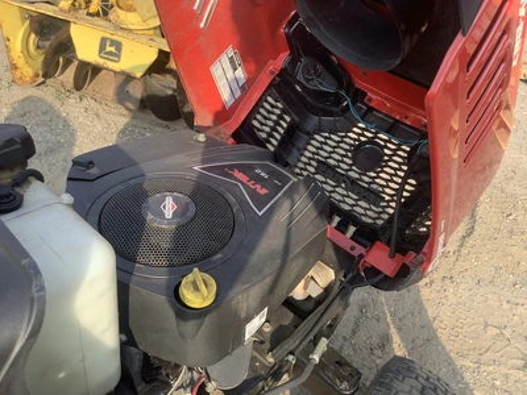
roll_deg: -8.7
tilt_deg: -36.5
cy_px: 198
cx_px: 264
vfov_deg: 45.4
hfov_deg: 58.4
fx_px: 472
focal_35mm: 31
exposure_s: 1/262
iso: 25
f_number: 2.4
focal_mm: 3.3
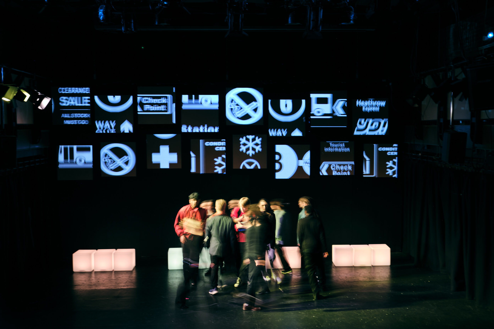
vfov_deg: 37.8
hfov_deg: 54.4
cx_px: 247
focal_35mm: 35
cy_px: 164
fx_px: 480
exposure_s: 1/4
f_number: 4
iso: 160
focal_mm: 23
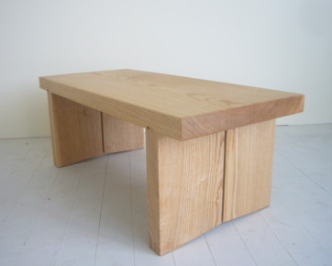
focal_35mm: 34
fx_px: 334
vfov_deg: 43.4
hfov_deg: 52.8
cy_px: 137
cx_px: 165
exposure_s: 1/40
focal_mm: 4.6
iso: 80
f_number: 2.8
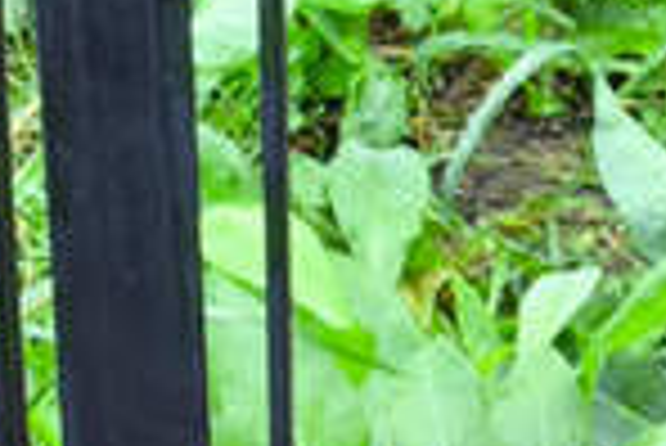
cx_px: 34
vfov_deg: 4.8
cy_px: -658
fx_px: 5204
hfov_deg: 7.3
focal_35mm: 281
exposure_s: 1/50
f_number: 1.7
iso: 80
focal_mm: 4.71
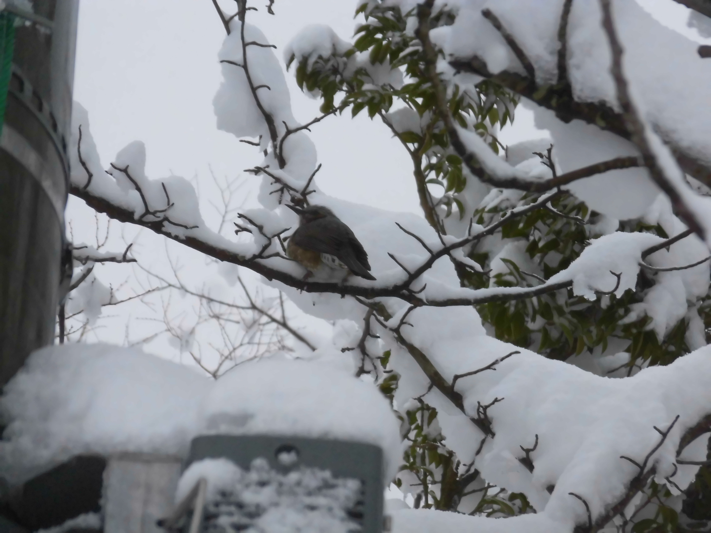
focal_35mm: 288
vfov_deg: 5.2
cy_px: 266
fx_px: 5915
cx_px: 356
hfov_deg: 6.9
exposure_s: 1/320
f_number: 6.3
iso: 250
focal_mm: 51.6
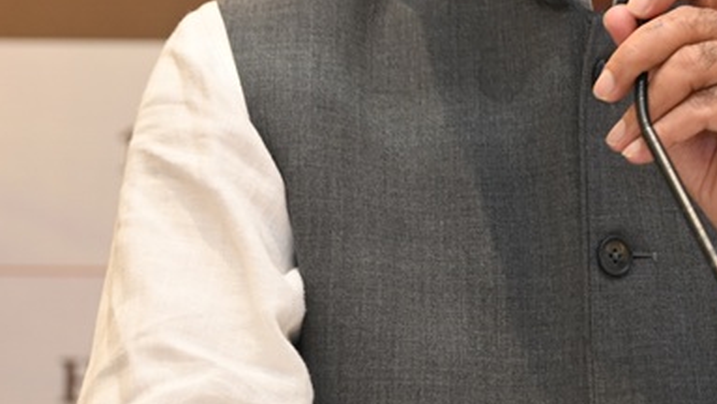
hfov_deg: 11.1
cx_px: 539
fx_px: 3691
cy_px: -68
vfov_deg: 6.2
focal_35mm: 194
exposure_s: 1/60
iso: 400
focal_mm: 71
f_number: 4
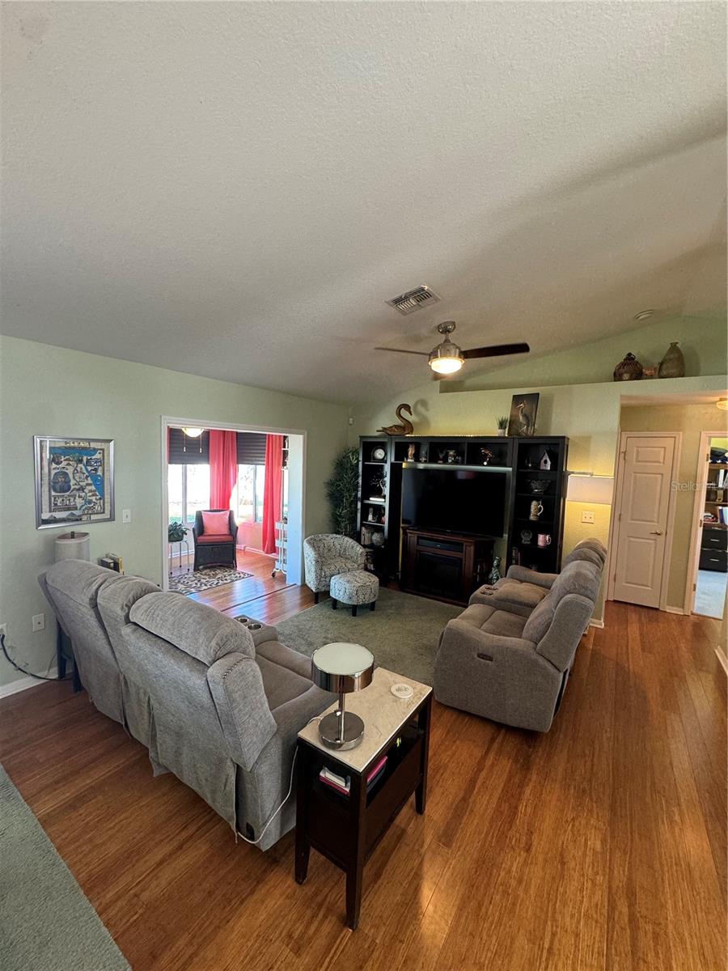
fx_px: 393
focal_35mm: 14
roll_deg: -1.4
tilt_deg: -5.0
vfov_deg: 102.1
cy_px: 486
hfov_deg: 85.7
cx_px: 364
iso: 160
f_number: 2.2
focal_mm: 2.22
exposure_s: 1/60
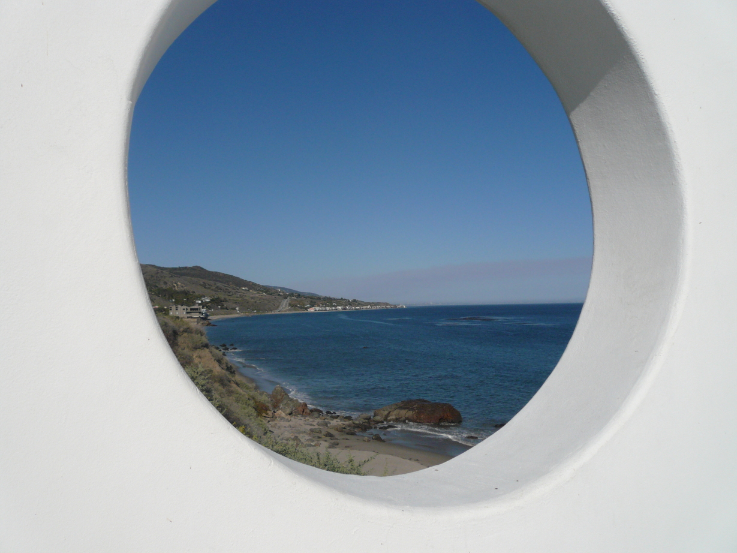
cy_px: 276
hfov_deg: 63.4
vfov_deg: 49.8
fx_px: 596
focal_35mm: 28
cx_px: 368
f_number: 8
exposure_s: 1/640
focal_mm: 4.6
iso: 100
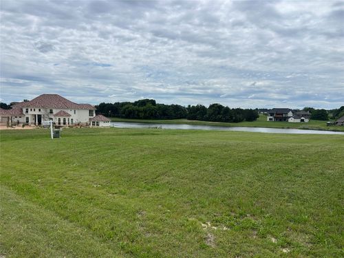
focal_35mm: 26
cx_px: 172
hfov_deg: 67.3
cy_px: 129
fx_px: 258
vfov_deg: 53.1
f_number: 1.5
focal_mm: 5.7
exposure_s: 1/8696
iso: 50
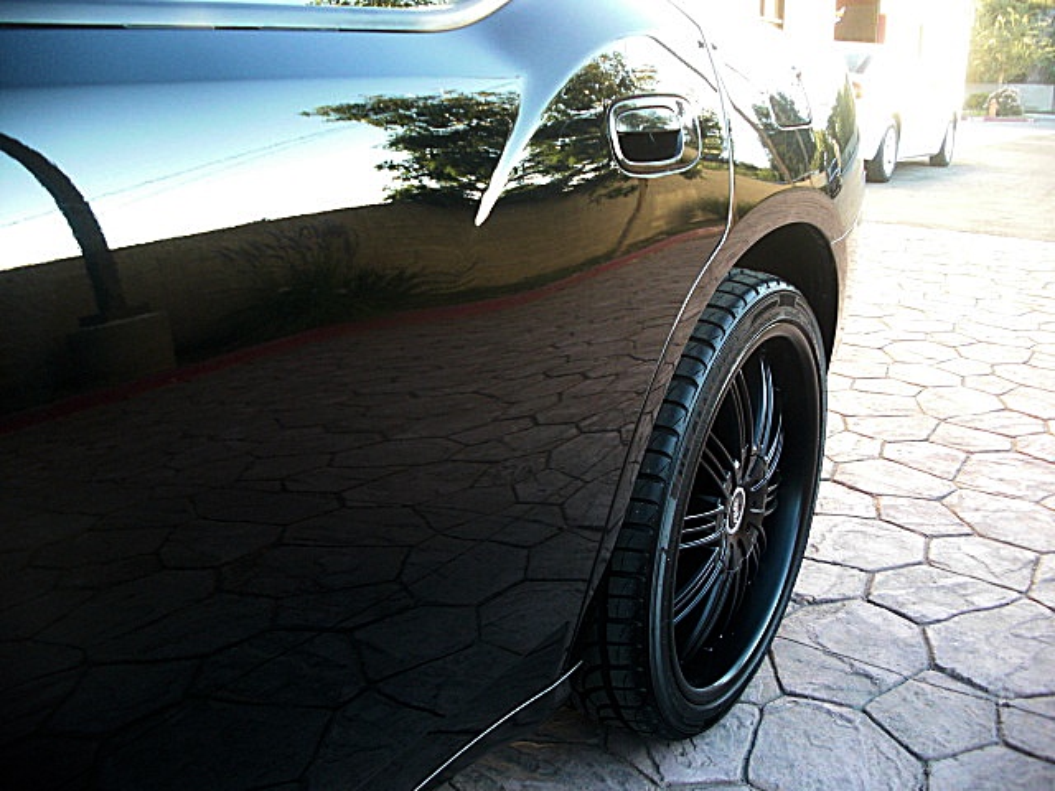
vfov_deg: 39.7
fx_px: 1097
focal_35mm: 36
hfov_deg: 51.4
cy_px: 396
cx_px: 528
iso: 200
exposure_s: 1/100
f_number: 2.8
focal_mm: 6.3
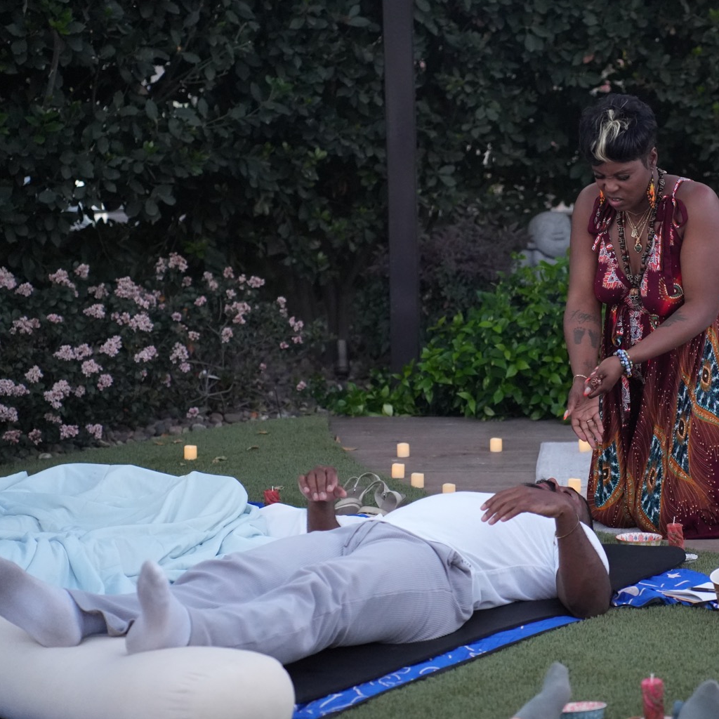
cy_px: 316
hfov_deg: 15.4
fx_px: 2632
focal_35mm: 112
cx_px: 595
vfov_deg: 15.6
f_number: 2.8
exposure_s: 1/125
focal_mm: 75
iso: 6400
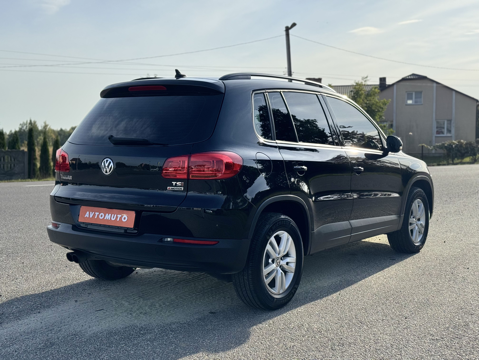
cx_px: 240
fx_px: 664
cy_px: 180
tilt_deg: -2.9
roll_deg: +0.4
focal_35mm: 48
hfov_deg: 39.7
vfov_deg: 30.3
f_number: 1.78
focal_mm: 6.76
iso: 64
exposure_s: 1/4608
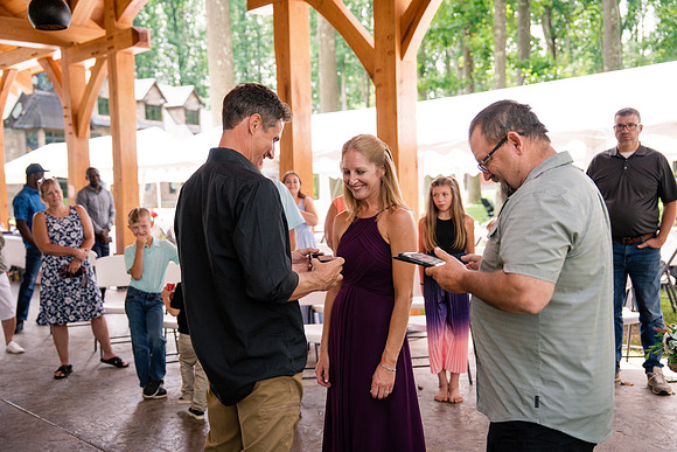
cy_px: 226
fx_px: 752
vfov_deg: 33.4
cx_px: 338
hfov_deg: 48.4
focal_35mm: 40
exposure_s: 1/800
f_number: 2.8
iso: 400
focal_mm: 40
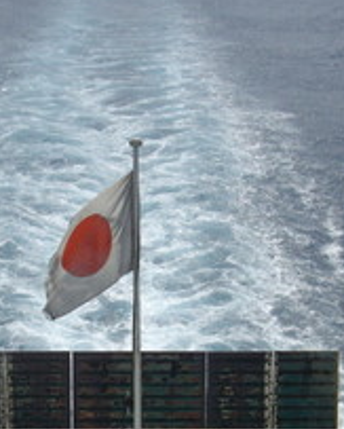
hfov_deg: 19.2
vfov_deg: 23.4
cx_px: 133
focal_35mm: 80
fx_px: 1016
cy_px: 347
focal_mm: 6.2
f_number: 5.6
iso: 80
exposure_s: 1/640
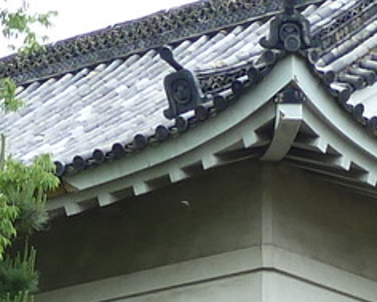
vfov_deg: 5.4
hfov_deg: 7.0
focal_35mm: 278
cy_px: 724
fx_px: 3103
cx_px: 204
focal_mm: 6.9
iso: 80
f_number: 4
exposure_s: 1/200
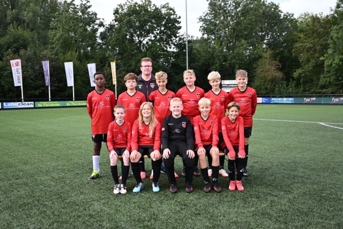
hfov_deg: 55.8
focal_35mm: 34
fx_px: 324
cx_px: 172
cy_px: 114
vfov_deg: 38.9
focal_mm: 23
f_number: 5
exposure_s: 1/800
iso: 640
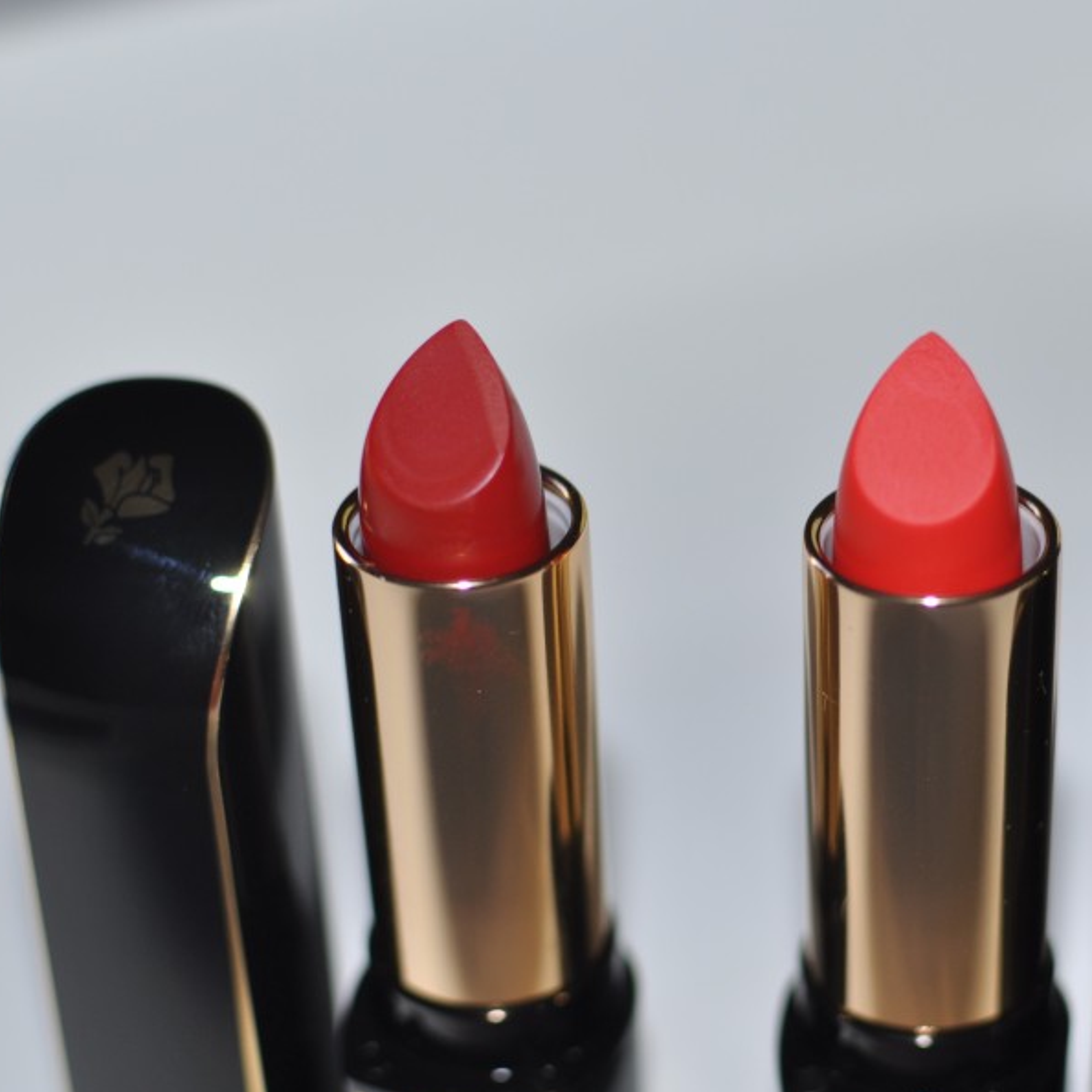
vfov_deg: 22.6
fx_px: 2739
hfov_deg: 22.5
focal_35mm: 77
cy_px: 563
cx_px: 652
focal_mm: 35
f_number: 2.8
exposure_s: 1/60
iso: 200
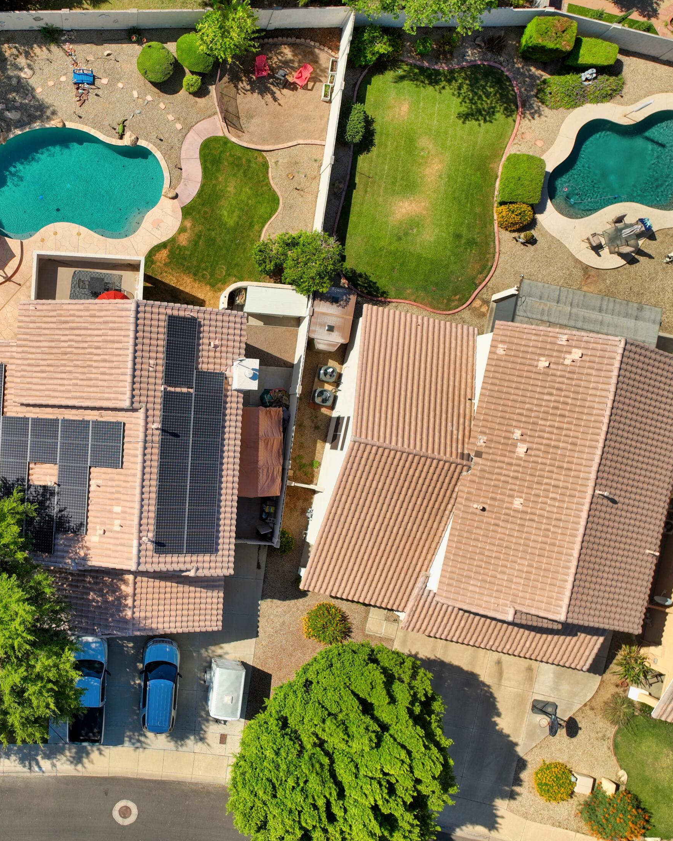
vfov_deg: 55.7
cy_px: 422
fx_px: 797
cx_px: 107
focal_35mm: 32
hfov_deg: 43.0
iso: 110
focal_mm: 12.29
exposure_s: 1/40
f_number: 2.8
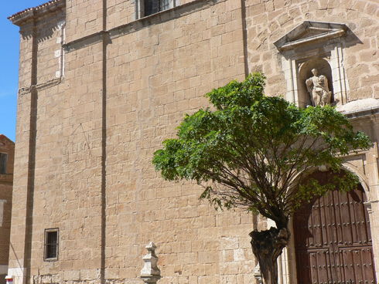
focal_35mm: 52
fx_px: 570
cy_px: 142
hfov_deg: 36.8
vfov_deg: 28.1
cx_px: 190
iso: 64
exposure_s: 1/400
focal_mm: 8.9
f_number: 4.5
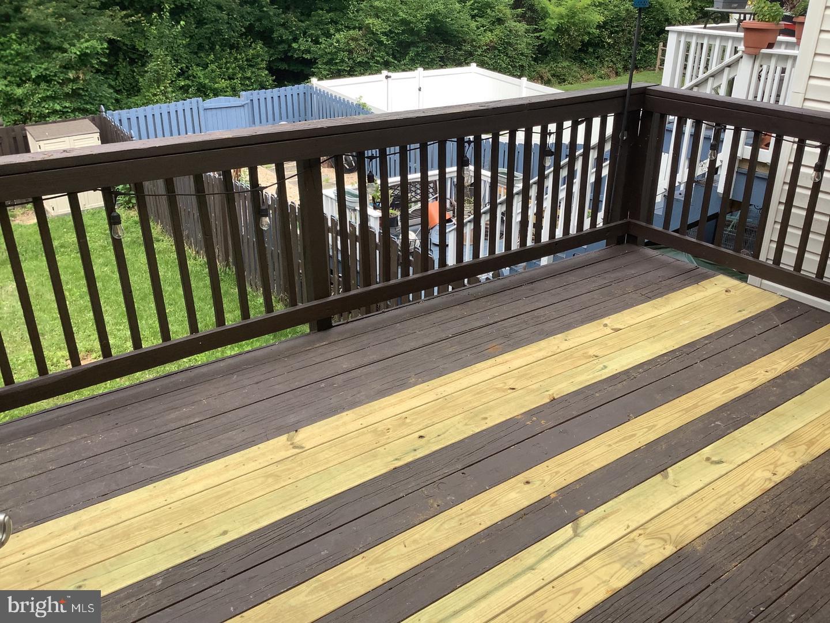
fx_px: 743
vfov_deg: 45.4
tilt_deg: -24.5
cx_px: 415
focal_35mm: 31
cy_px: 312
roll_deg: -1.0
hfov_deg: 58.4
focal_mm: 3.3
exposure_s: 1/281
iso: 25
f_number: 2.4
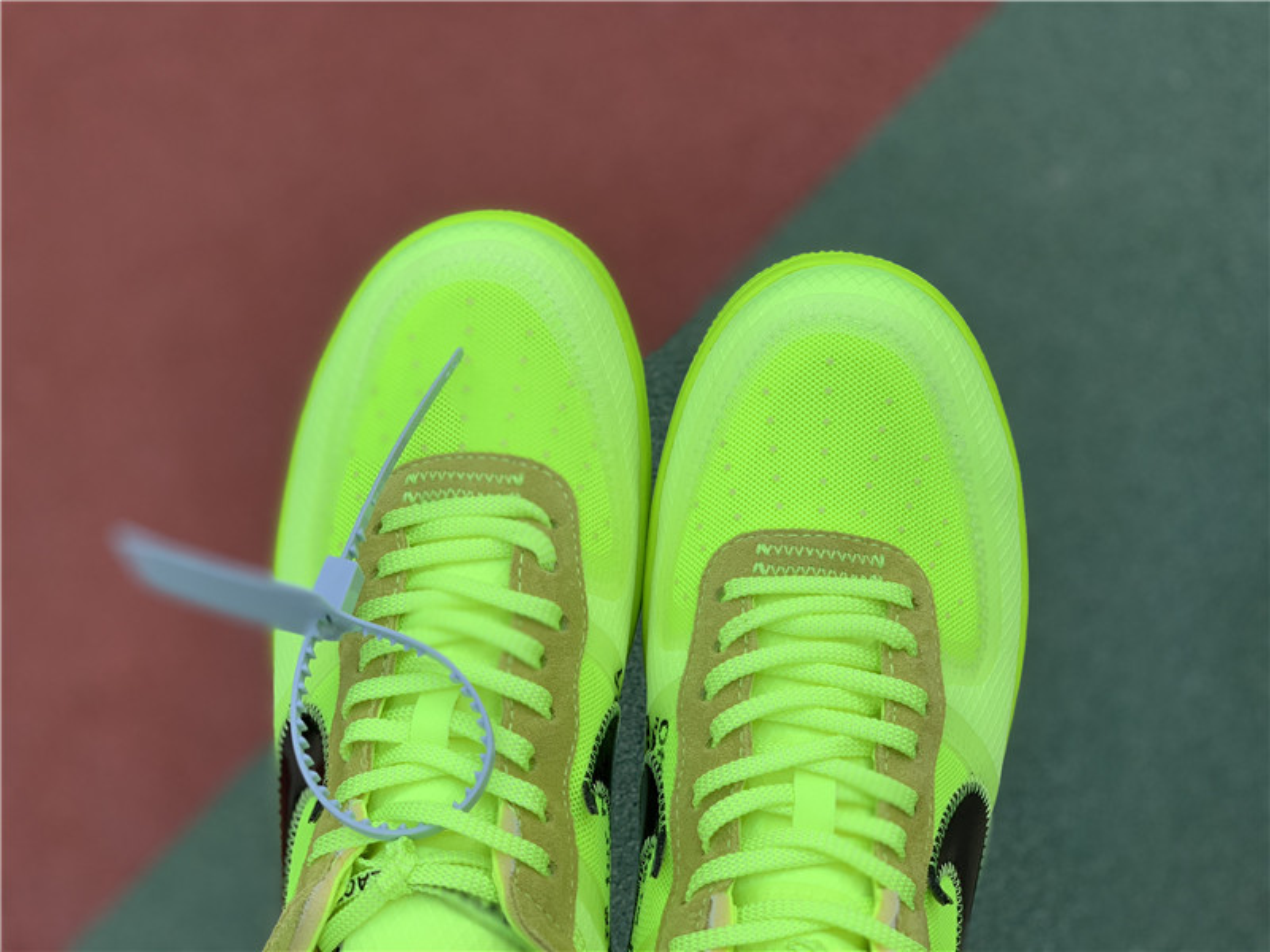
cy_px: 476
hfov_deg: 36.8
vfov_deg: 28.0
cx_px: 635
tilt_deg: -78.3
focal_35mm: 52
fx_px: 1908
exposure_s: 1/122
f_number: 2.4
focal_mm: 6
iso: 16
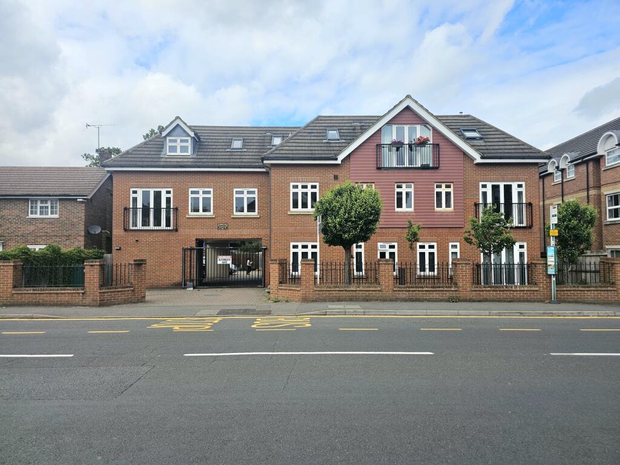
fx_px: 412
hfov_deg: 73.9
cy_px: 232
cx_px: 310
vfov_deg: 58.9
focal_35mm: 23
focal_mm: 6.3
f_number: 1.7
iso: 10
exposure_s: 1/769
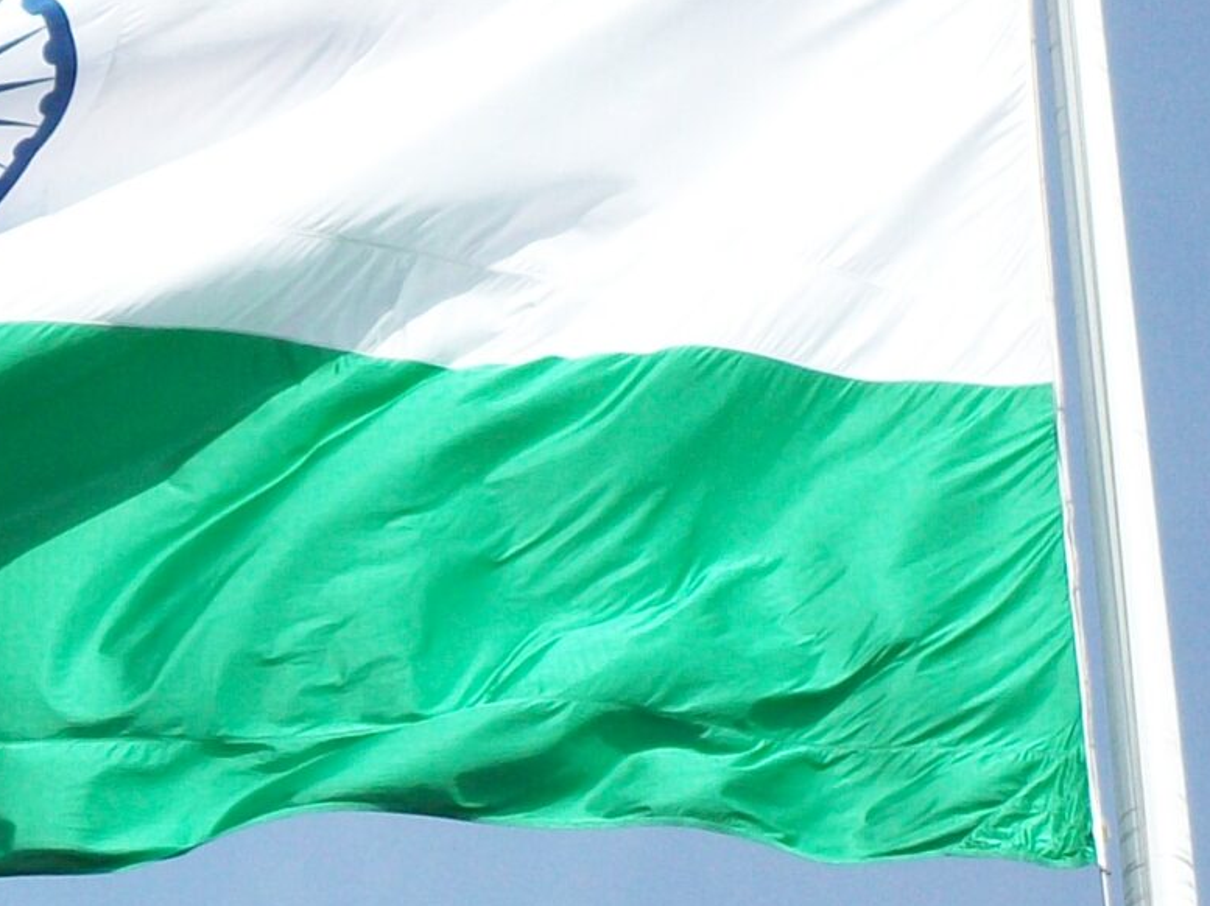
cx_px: -70
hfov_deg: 5.6
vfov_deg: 4.2
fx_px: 12438
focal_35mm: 356
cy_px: 339
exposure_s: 1/400
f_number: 4.8
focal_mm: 18
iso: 64
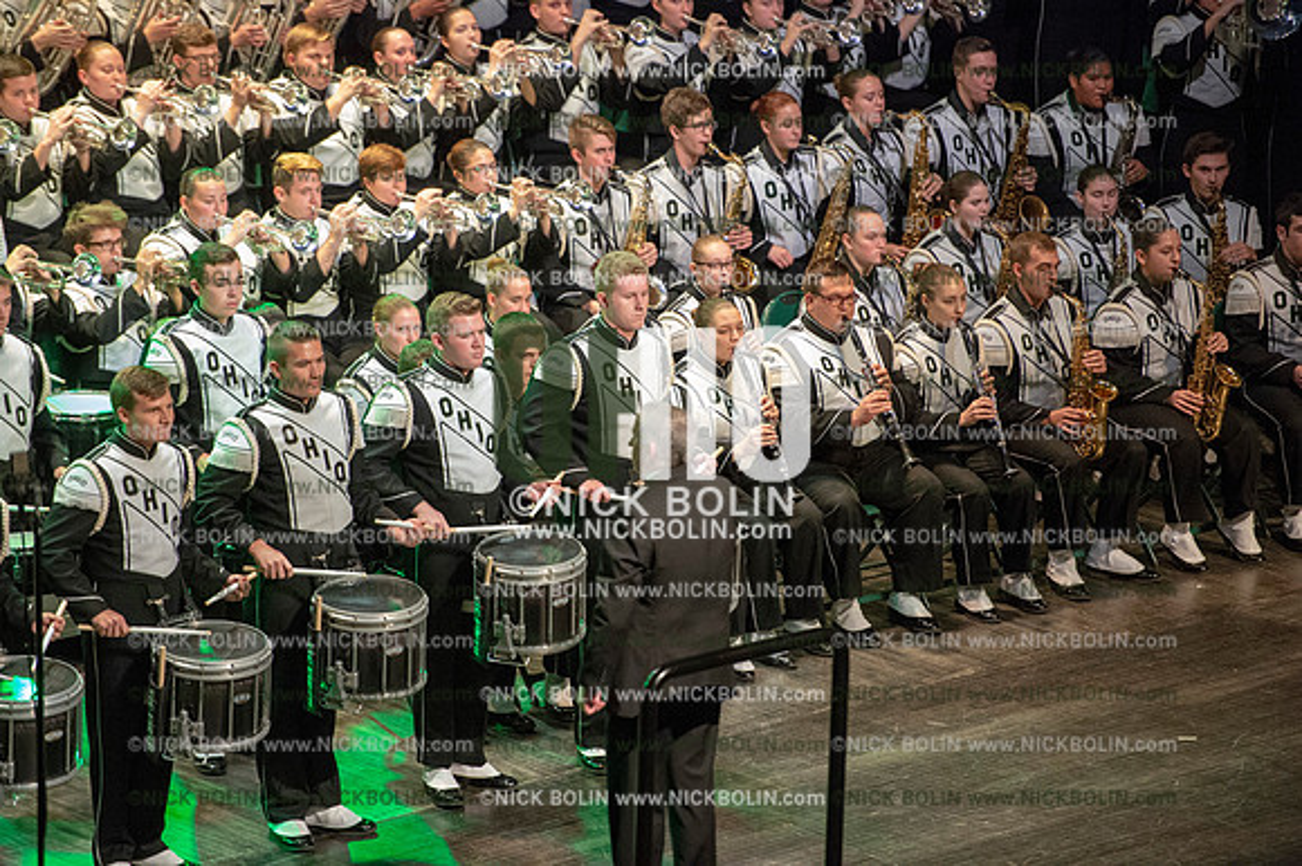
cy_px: 433
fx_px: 7229
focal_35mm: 200
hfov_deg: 10.3
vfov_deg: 6.9
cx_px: 651
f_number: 2.8
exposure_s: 1/800
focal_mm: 200
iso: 8000
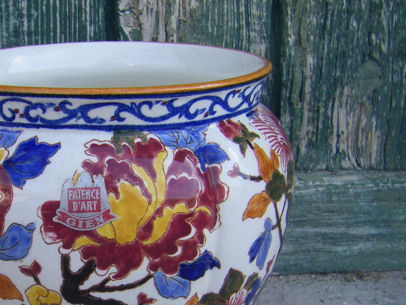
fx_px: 833
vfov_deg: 20.5
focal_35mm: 71
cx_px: 91
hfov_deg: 27.0
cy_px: 235
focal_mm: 6.3
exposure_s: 1/160
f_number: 3.5
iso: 64
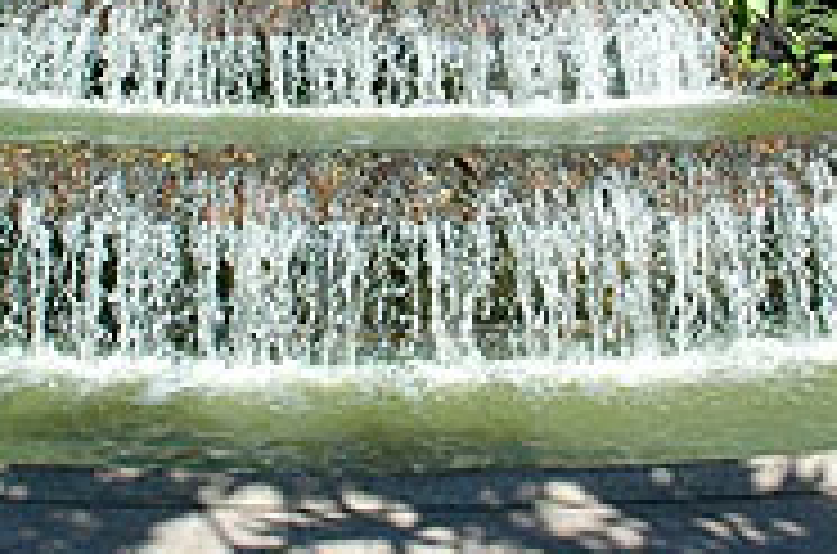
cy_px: -74
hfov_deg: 25.4
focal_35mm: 80
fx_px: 1855
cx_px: 346
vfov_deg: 16.4
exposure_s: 1/160
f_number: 9
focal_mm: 22
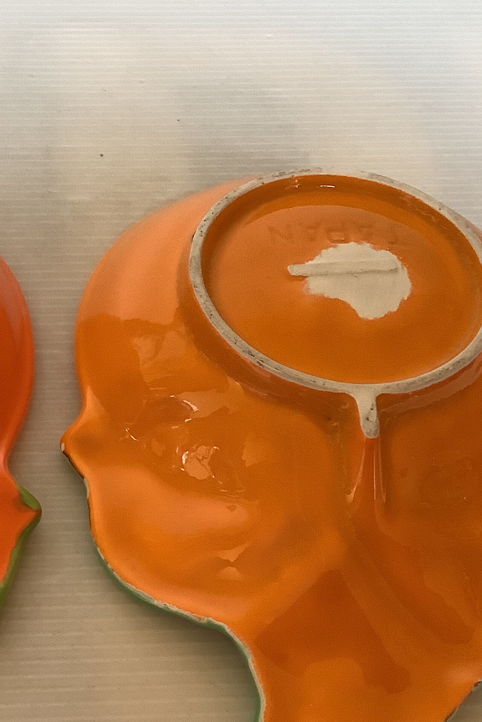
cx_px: 42
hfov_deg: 23.9
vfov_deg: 36.1
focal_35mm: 55
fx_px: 1104
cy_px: 424
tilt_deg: -54.4
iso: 320
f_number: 2.4
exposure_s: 1/60
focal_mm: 3.3
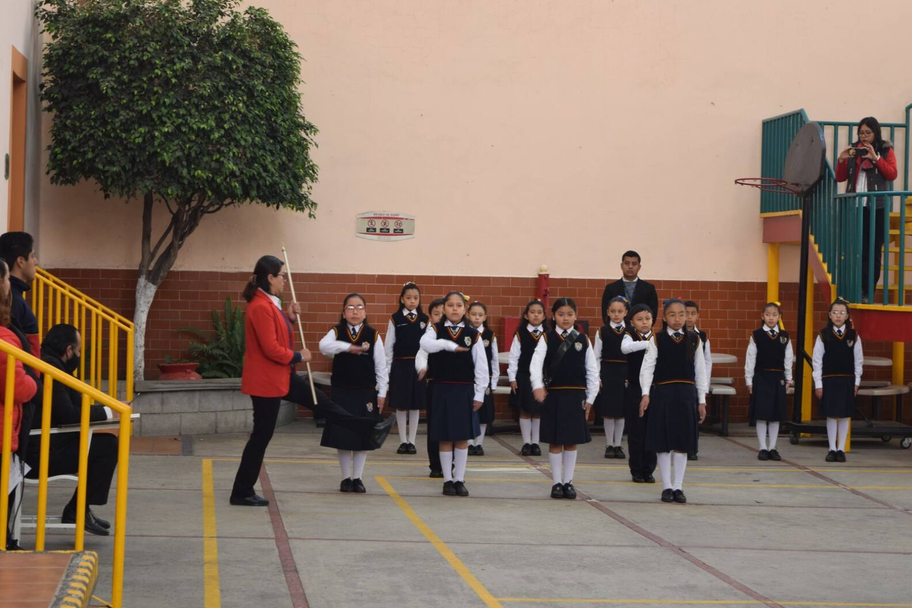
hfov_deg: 24.3
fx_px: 2115
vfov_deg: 16.4
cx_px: 461
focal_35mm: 84
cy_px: 305
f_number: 5.6
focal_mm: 55
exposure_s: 1/100
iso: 400
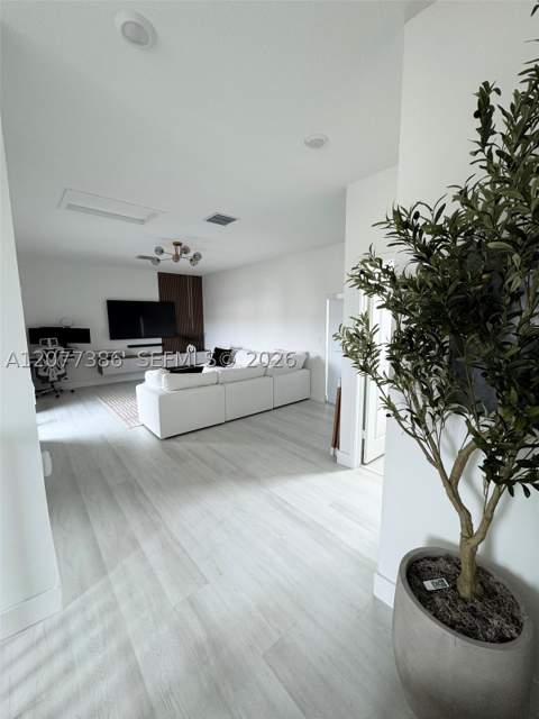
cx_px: 270
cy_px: 360
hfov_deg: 85.7
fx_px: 291
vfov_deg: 102.1
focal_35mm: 14
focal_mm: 2.22
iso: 125
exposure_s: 1/99
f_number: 2.2
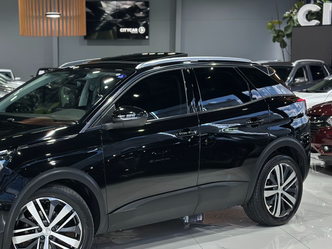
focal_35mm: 76
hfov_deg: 25.4
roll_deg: +0.1
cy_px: 172
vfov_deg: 19.3
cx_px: 87
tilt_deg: -8.6
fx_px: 729
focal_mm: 6.86
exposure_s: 1/120
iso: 200
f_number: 1.78
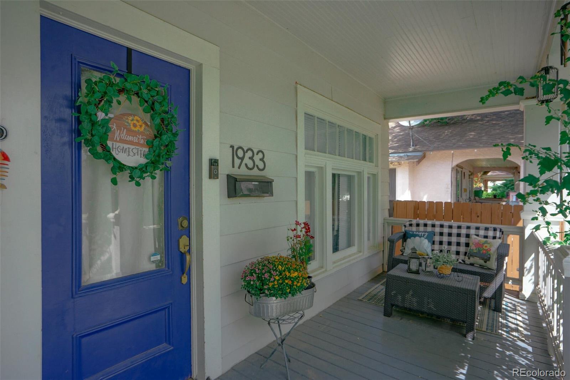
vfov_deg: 67.4
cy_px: 190
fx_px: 285
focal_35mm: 18
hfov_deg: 90.0
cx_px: 285
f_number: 8
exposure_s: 1/250
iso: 400
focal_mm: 18
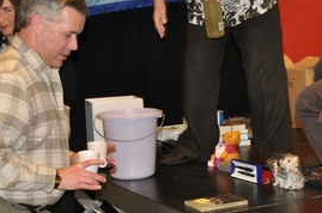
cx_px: 214
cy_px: 117
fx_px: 867
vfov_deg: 14.0
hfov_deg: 21.0
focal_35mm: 97
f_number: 4.5
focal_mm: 29
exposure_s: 1/60
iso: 800
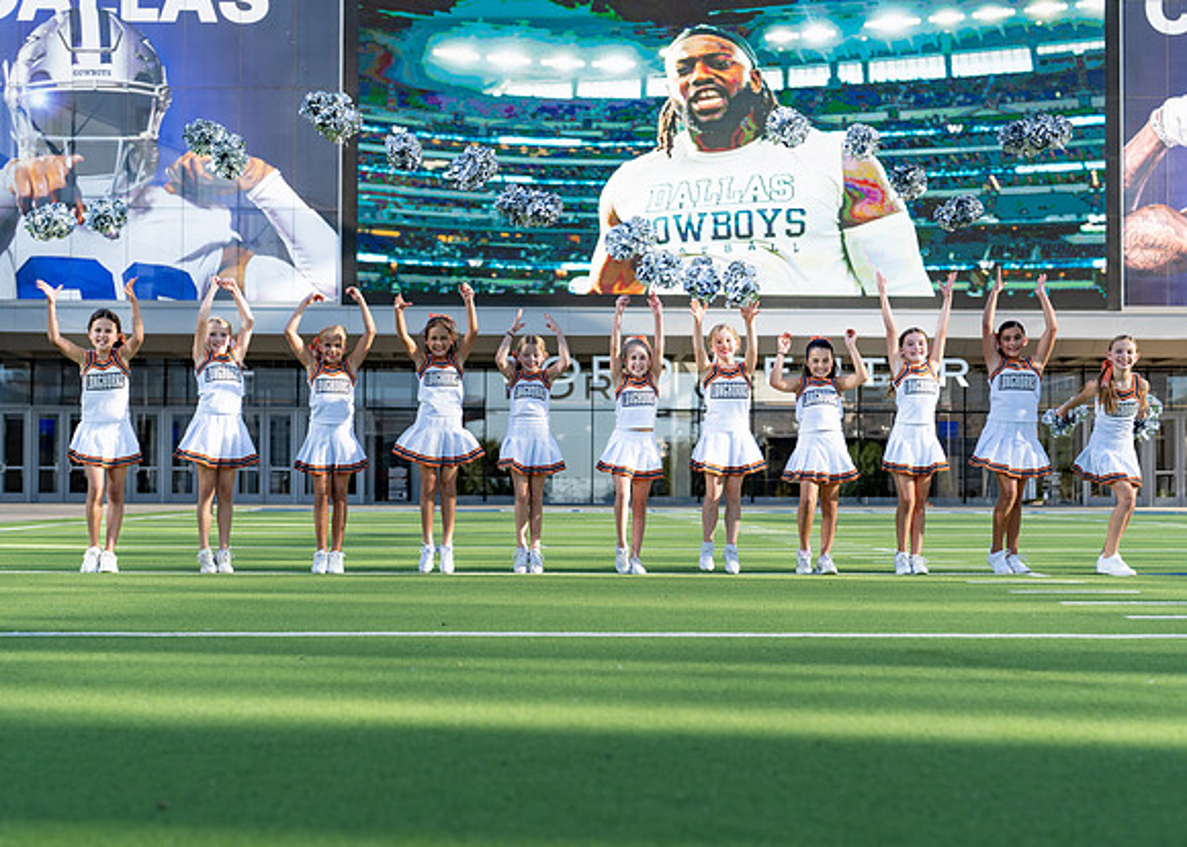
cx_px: 592
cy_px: 483
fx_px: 2017
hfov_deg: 32.8
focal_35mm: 60
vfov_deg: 23.7
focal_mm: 50
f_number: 2.8
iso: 160
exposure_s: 1/1250
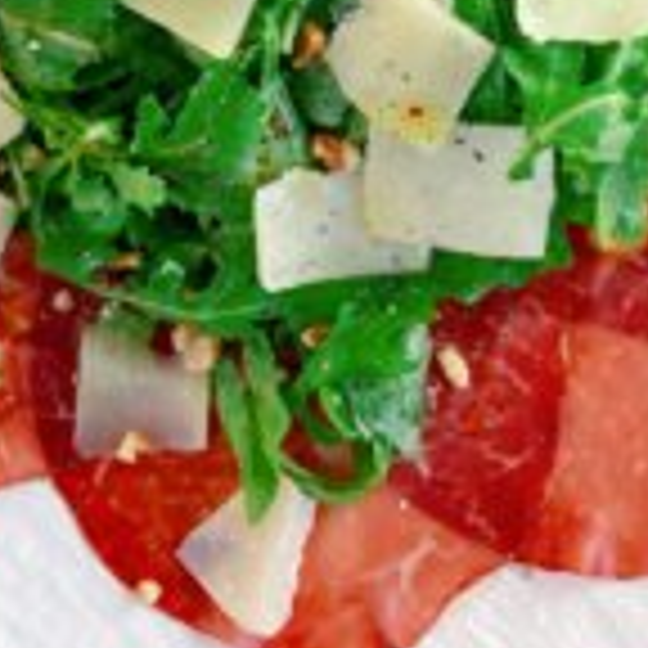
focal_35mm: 103
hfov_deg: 16.9
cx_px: 297
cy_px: -162
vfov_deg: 16.1
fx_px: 2181
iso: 64
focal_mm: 3.99
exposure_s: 1/100
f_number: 1.8
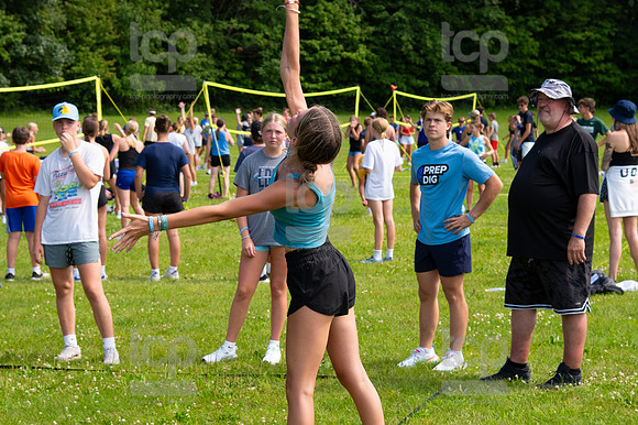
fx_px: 1541
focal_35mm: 87
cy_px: 212
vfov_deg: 15.7
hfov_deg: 23.4
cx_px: 319
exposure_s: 1/800
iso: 250
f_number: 5.6
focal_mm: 58
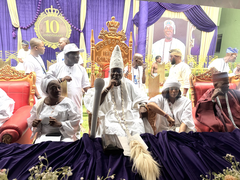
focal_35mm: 24
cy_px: 90
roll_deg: +0.0
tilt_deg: -13.1
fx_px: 166
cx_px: 120
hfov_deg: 71.6
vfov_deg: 56.8
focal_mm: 6.86
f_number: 1.78
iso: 80
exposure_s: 1/516
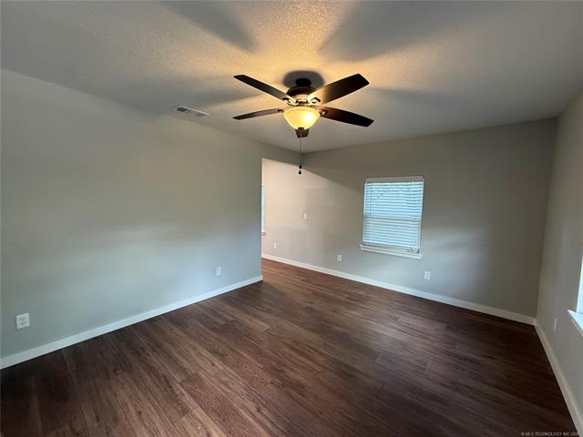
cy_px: 218
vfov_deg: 85.7
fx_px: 236
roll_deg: -1.3
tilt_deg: -4.7
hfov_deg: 102.1
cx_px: 292
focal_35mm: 14
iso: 400
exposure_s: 1/60
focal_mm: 2.22
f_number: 2.2
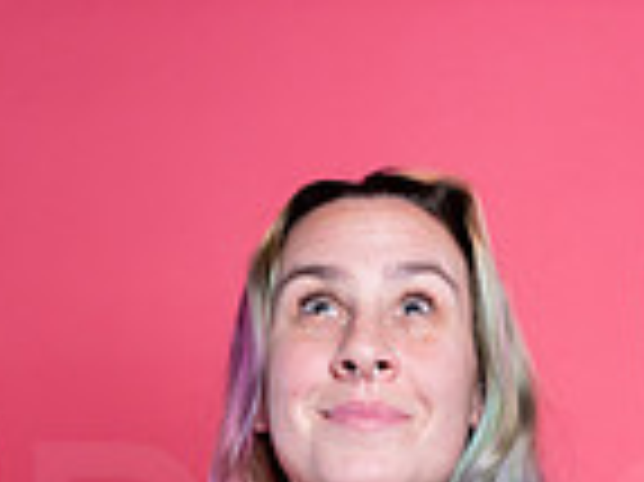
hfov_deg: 18.5
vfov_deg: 13.6
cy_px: 563
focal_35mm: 106
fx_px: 1970
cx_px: 428
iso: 250
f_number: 5.6
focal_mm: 35
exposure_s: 1/400
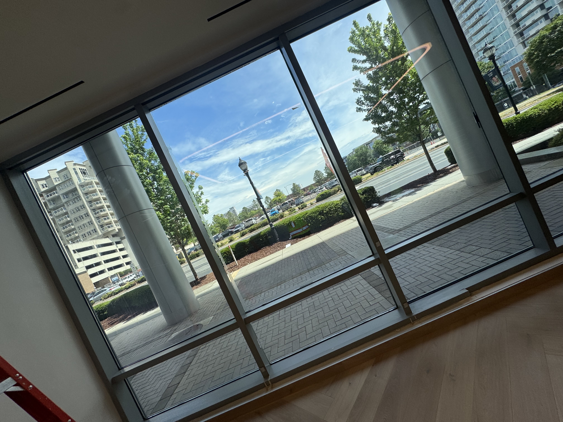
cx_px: 282
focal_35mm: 14
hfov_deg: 102.1
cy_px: 211
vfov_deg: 85.7
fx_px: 228
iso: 40
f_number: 2.2
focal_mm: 2.22
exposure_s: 1/993
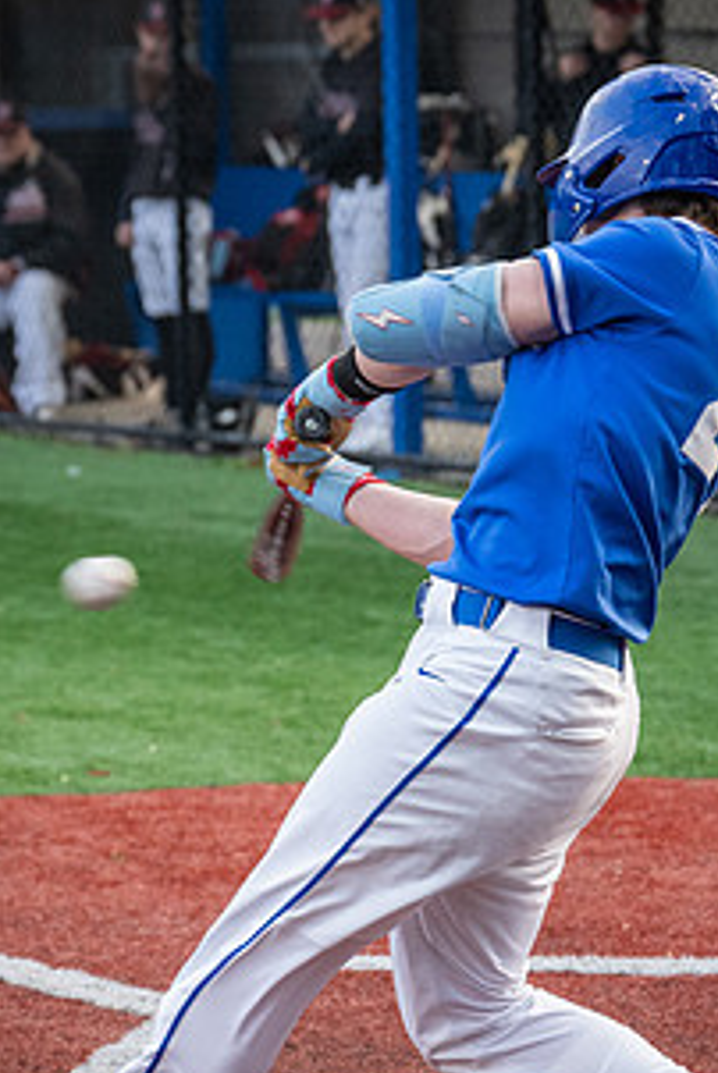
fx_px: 5492
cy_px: 501
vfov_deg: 11.2
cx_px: 376
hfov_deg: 7.5
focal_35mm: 184
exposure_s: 1/1000
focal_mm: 70
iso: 1400
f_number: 3.2
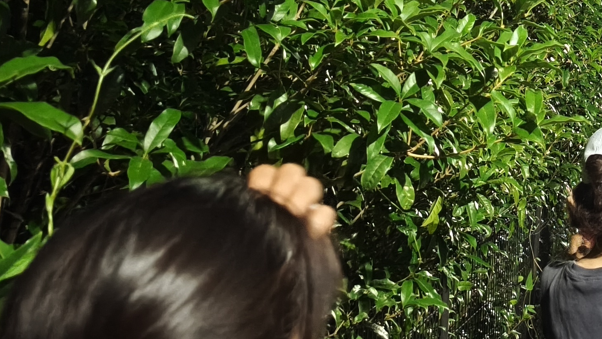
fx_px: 1118
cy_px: -258
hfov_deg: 26.6
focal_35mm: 70
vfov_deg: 15.1
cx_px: 731
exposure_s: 1/10
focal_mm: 6.57
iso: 6400
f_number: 1.6
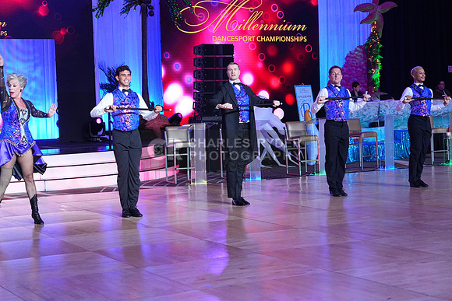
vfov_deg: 19.5
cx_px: 226
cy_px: 150
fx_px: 879
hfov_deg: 28.8
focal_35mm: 70
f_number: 4
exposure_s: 1/400
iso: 2500
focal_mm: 70
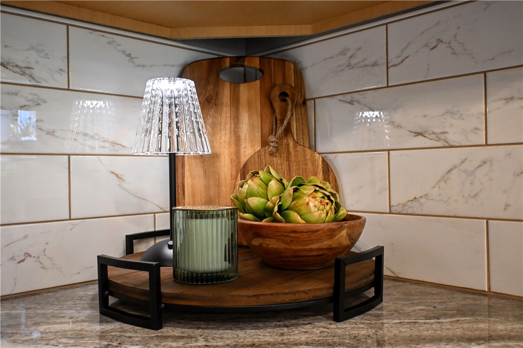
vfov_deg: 40.0
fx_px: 479
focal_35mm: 33
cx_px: 262
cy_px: 174
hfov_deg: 57.2
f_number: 5
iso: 3200
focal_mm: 22
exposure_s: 1/125
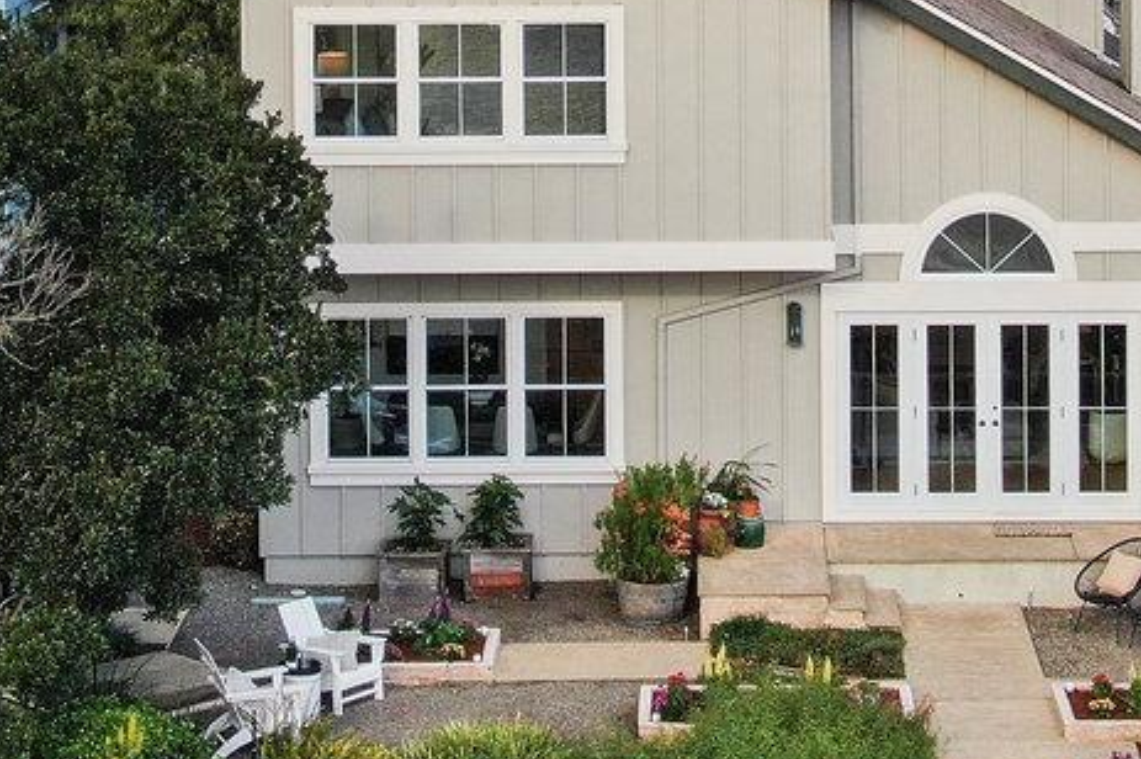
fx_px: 3674
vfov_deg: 11.5
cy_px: -187
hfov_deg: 17.6
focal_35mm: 116
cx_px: 668
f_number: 3.6
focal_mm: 7.39
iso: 100
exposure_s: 1/60
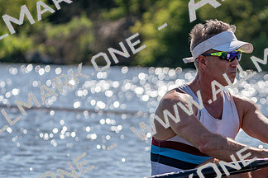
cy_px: 143
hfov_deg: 5.7
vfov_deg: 3.8
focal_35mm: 358
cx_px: 232
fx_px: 2665
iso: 200
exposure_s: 1/2000
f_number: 5.6
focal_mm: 200
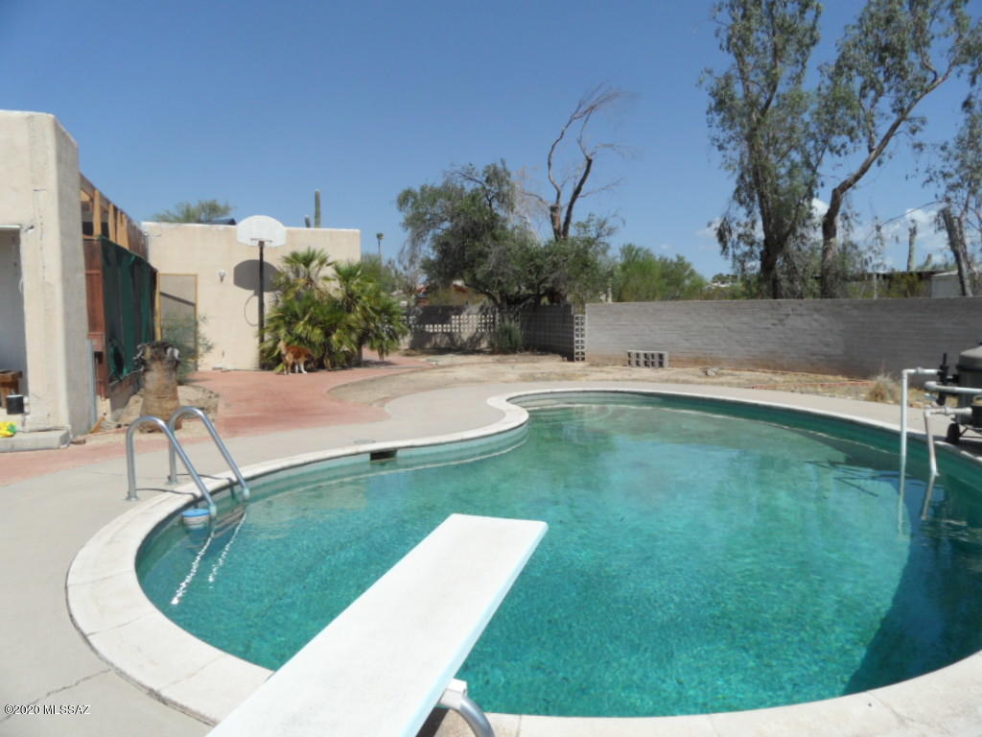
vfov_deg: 56.8
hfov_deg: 71.6
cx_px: 491
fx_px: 681
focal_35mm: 24
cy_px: 368
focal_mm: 3.9
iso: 80
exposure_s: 1/750
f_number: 4.6
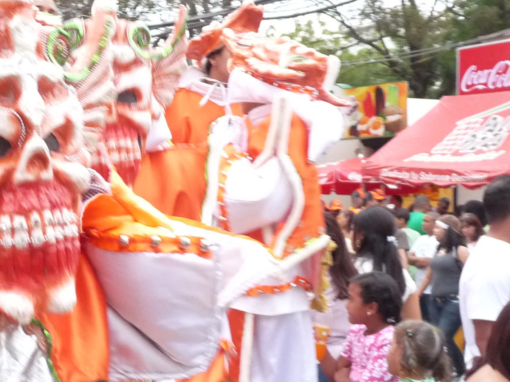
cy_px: 188
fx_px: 1061
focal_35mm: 72
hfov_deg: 26.7
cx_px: 124
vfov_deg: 20.4
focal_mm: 4.9
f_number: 2.8
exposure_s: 1/60
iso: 400
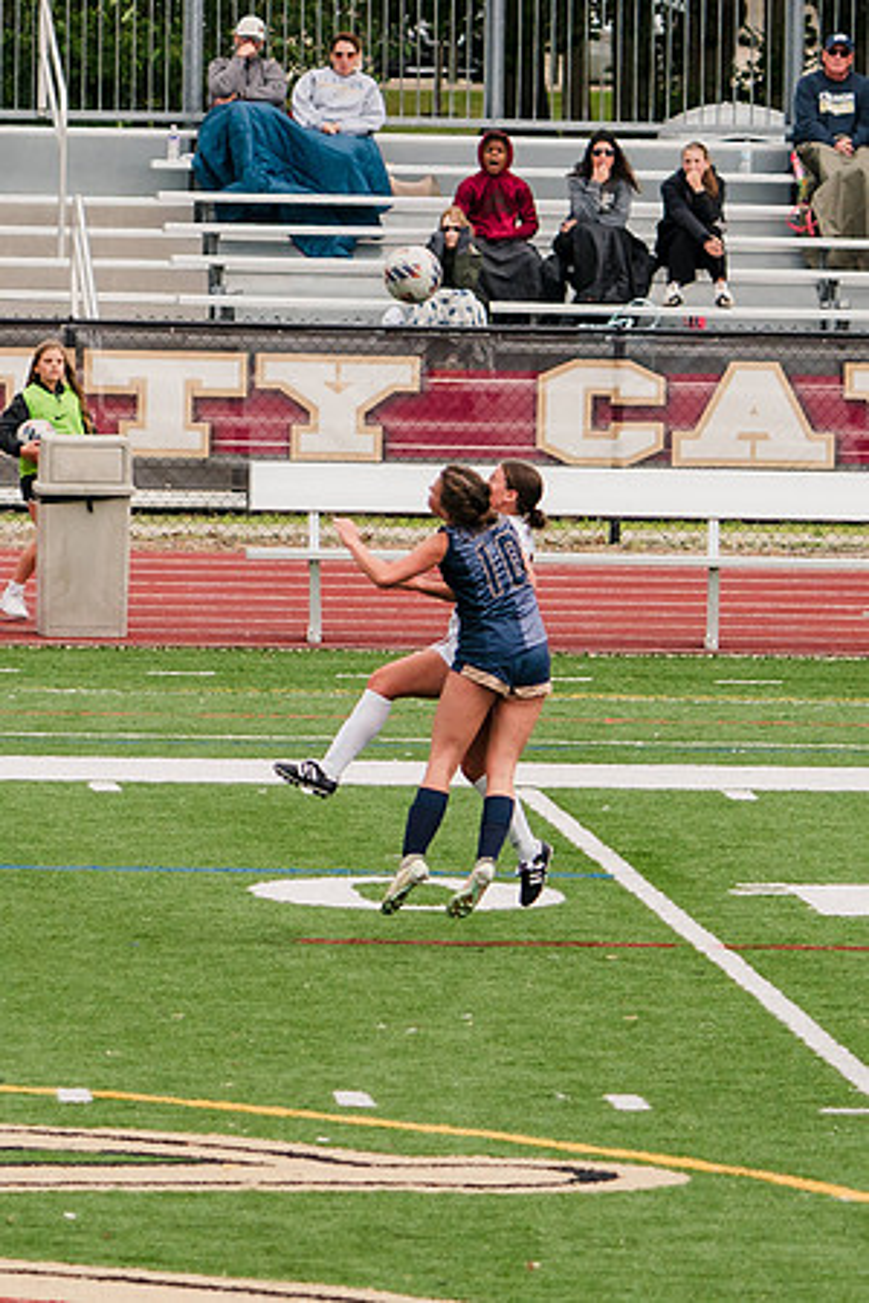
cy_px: 642
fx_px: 16762
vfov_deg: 4.5
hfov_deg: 3.0
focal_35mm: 463
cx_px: 275
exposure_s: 1/1600
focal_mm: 200
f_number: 5.6
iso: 400
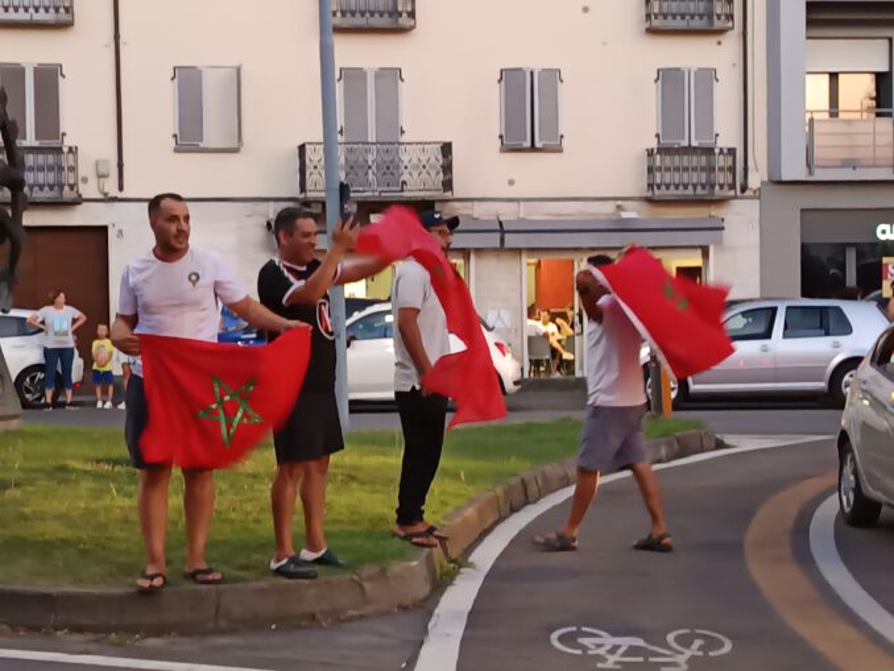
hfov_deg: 71.6
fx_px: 620
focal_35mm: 24
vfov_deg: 56.8
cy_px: 336
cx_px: 447
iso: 1013
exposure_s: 1/33.3
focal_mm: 5.31
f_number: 1.7
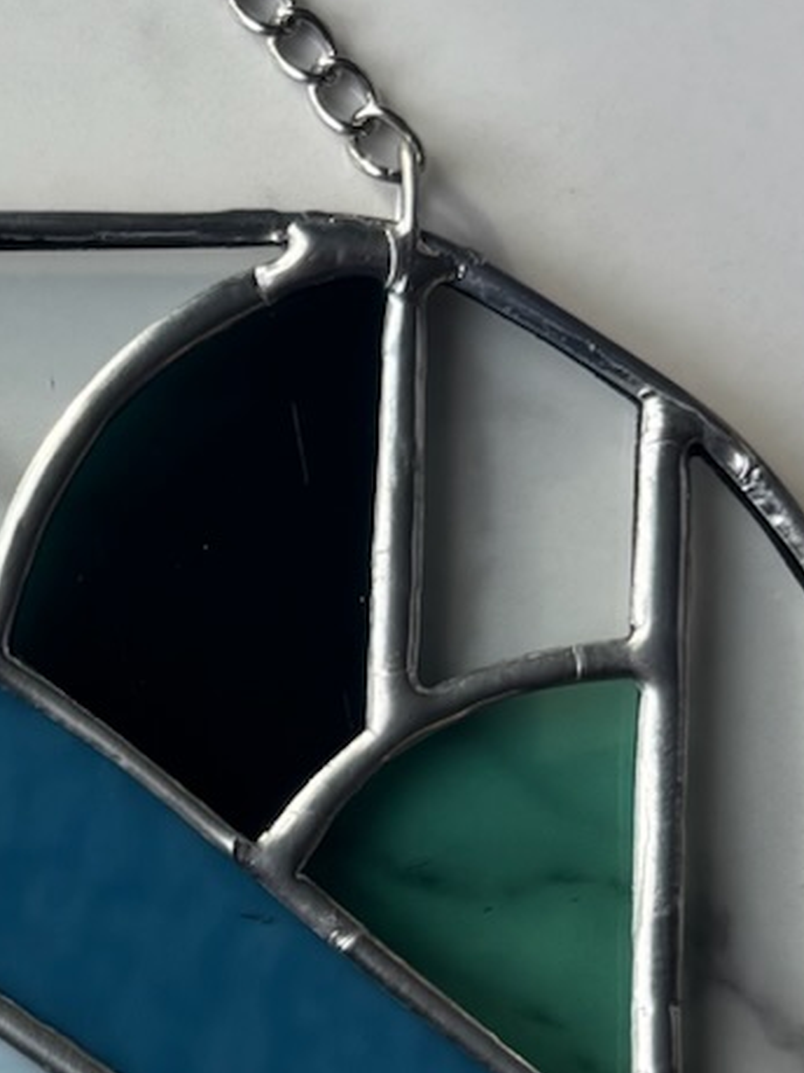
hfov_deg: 12.5
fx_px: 3594
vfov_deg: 16.6
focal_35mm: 116
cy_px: 1073
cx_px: -171
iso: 50
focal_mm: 5.96
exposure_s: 1/121
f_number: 1.6
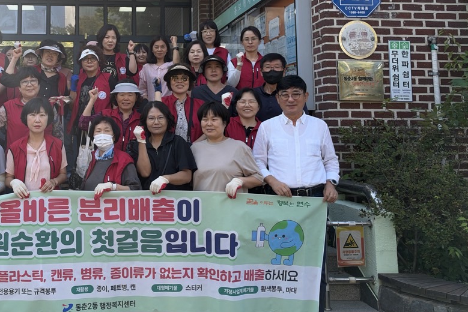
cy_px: 73
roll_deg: +0.3
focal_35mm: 41
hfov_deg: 44.9
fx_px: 533
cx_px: 91
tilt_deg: +7.2
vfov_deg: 32.0
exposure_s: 1/975
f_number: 1.8
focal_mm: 6.93
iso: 80
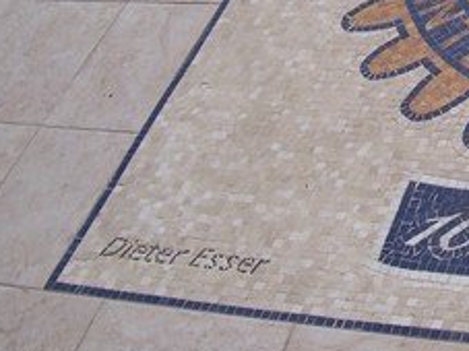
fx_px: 1300
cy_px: 0
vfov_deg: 15.1
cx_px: 585
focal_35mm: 96
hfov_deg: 19.1
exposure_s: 1/1500
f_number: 5.6
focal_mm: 5.6
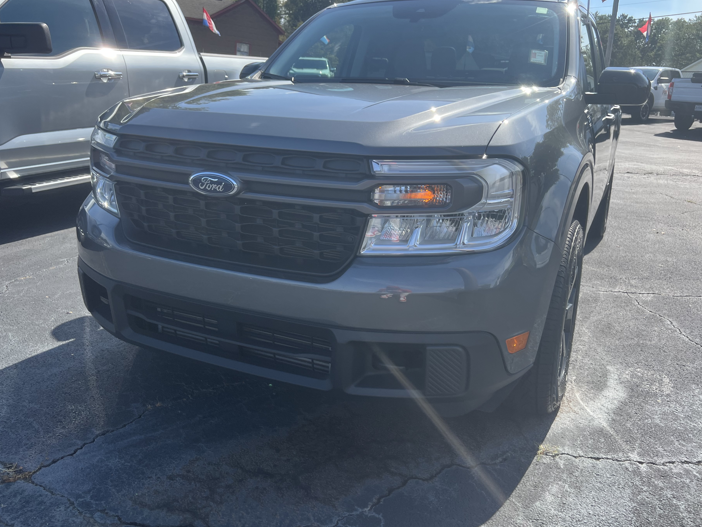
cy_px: 254
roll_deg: -6.1
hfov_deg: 61.7
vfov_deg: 48.2
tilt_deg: -12.1
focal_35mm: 29
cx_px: 351
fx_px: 588
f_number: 1.5
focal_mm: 5.7
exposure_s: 1/1972
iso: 50
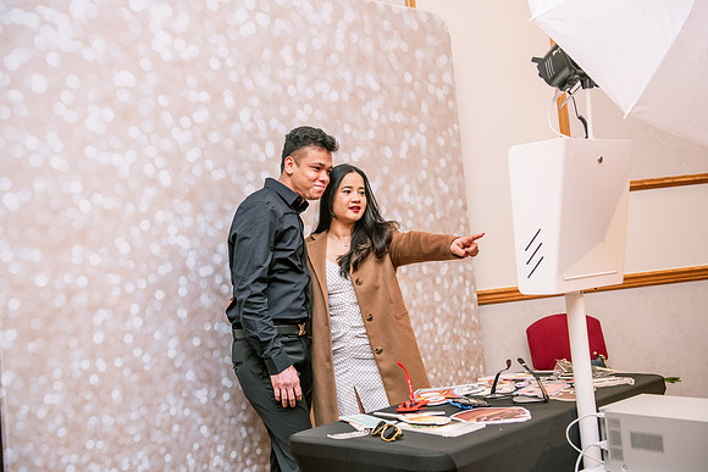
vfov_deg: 30.5
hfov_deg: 44.5
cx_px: 354
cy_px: 236
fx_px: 865
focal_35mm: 44
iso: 1600
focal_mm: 44
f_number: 3.5
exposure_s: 1/200
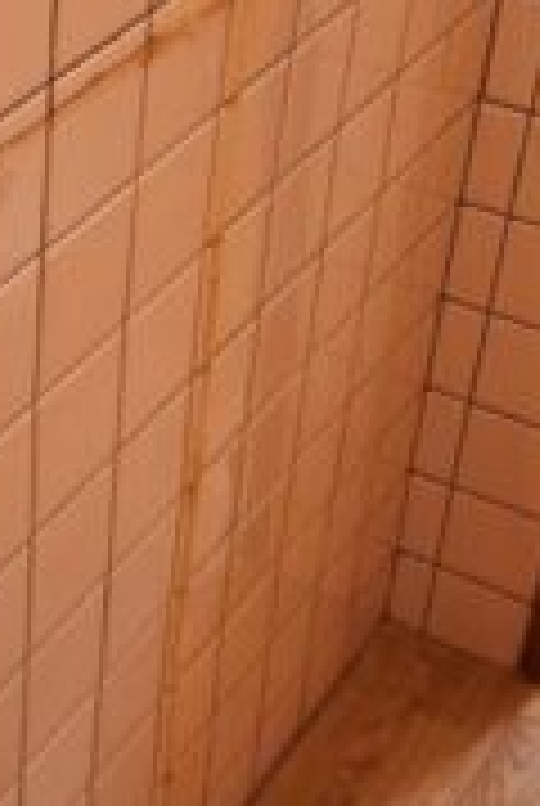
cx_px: -58
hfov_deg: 16.6
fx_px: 1793
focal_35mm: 80
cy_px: 338
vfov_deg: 25.3
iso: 1000
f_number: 1.8
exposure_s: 1/120
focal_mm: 6.4
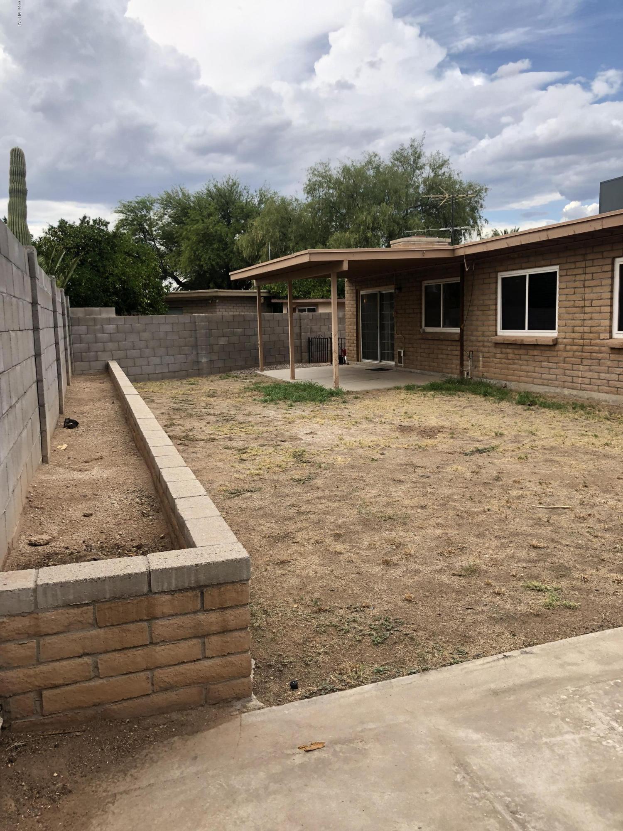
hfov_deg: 49.7
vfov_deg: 63.4
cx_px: 312
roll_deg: +2.0
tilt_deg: -6.7
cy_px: 416
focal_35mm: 28
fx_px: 672
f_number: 1.8
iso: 20
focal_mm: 4
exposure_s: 1/800
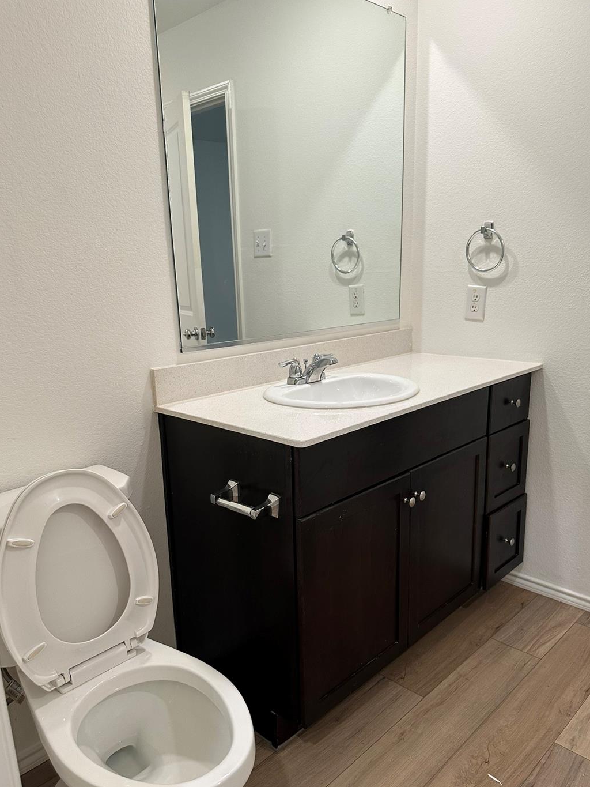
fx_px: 613
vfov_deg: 65.2
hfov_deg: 51.3
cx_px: 320
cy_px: 432
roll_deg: -0.2
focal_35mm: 27
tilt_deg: -14.3
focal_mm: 6.86
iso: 200
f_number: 1.78
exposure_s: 1/120
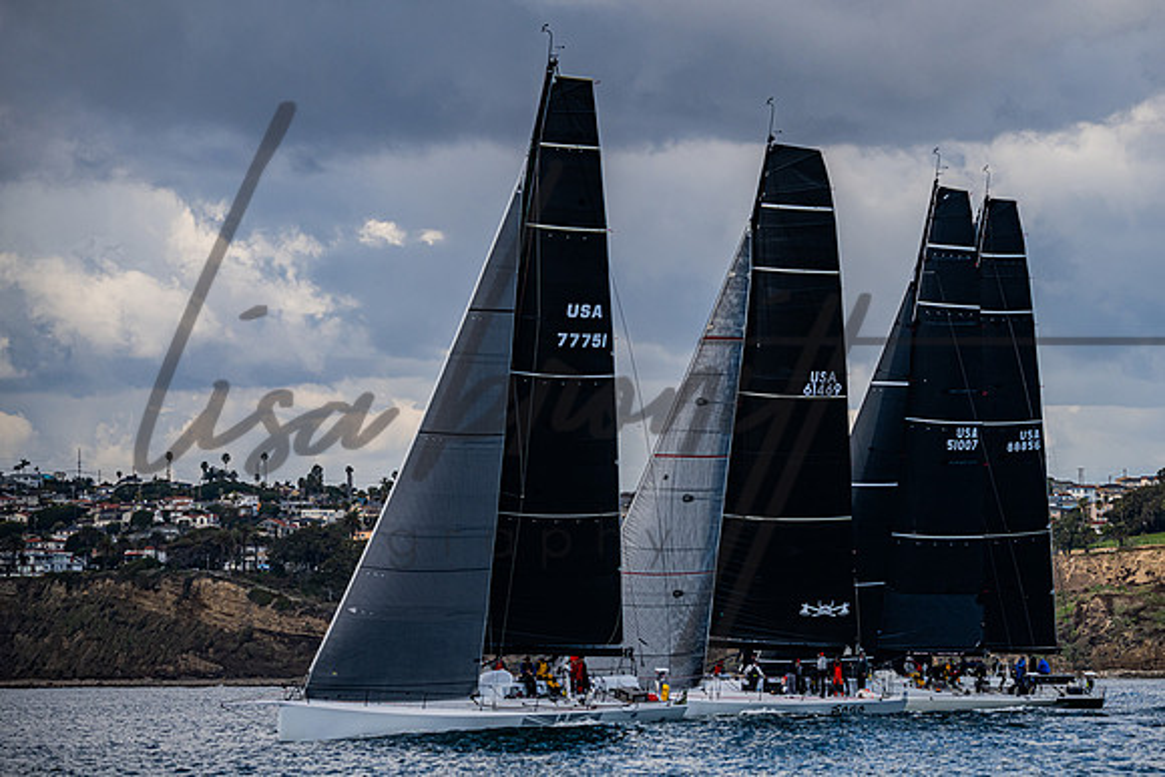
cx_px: 660
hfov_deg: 10.1
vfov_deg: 6.7
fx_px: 6605
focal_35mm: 204
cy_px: 337
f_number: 5.6
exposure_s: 1/3200
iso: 400
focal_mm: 180
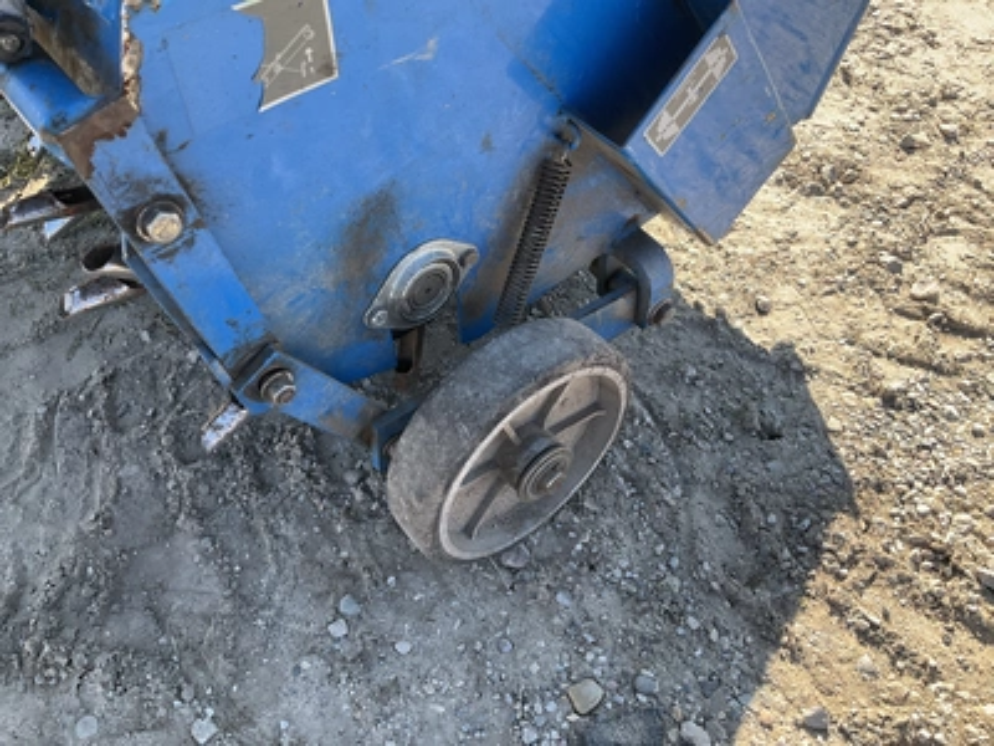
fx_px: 833
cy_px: 373
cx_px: 497
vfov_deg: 48.2
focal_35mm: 29
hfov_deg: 61.7
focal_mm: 3
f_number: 1.8
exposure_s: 1/358
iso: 25
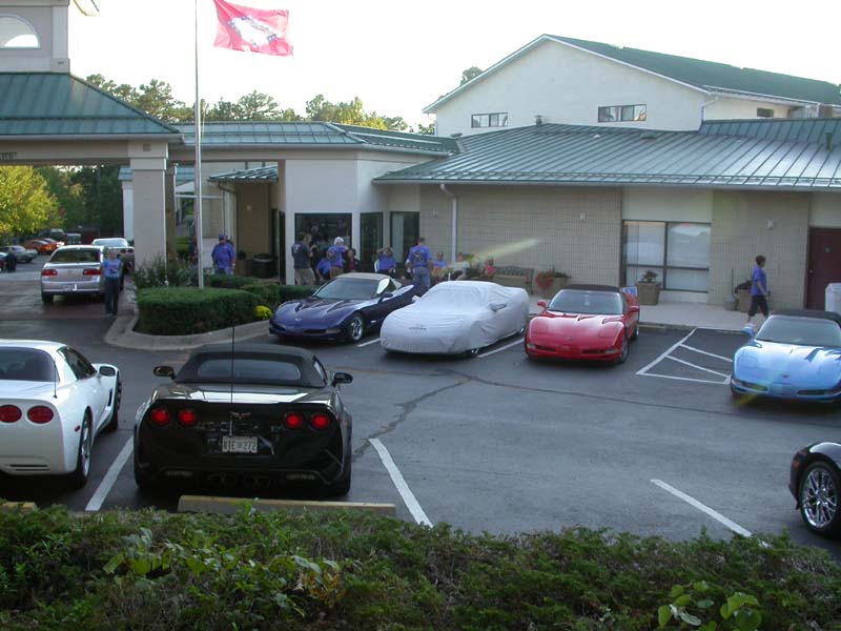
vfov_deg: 37.7
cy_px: 316
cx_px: 420
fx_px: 923
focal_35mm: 38
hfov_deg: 49.0
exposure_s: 1/114
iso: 100
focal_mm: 7.85
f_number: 4.2
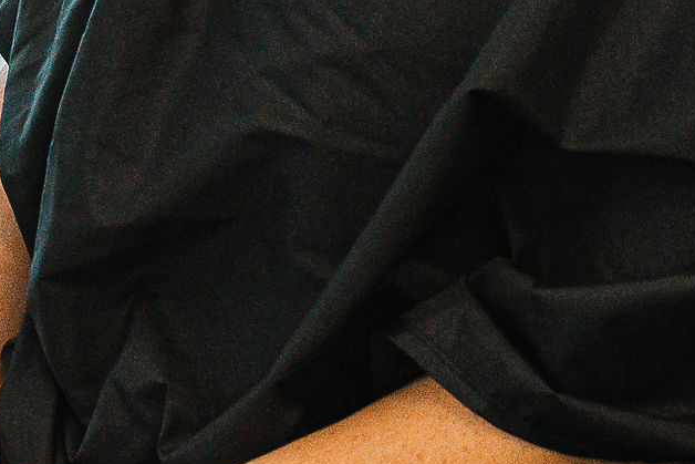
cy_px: -727
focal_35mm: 171
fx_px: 3302
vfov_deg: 7.4
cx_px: 169
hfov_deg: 12.0
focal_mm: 28
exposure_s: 1/160
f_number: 3.5
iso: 1000
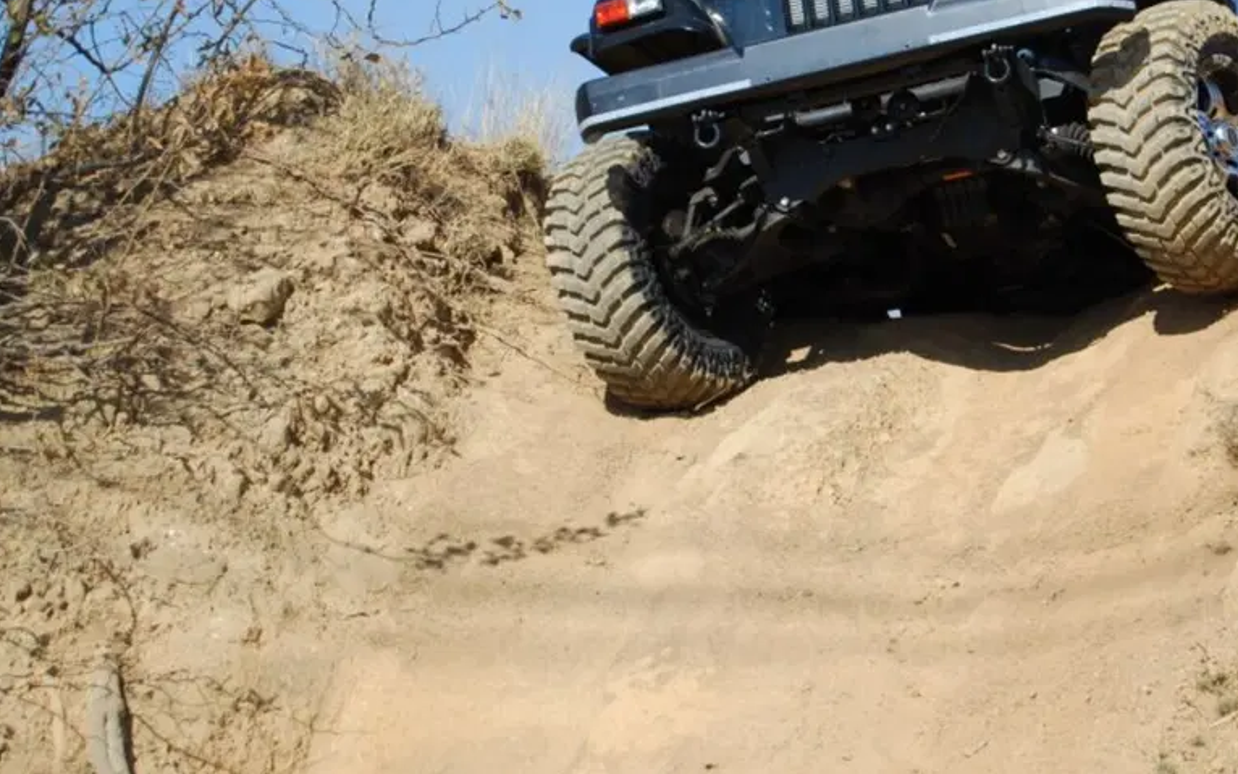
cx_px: 887
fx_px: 4447
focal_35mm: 132
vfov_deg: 9.9
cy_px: 235
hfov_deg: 15.8
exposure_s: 1/800
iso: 200
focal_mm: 55
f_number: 5.6
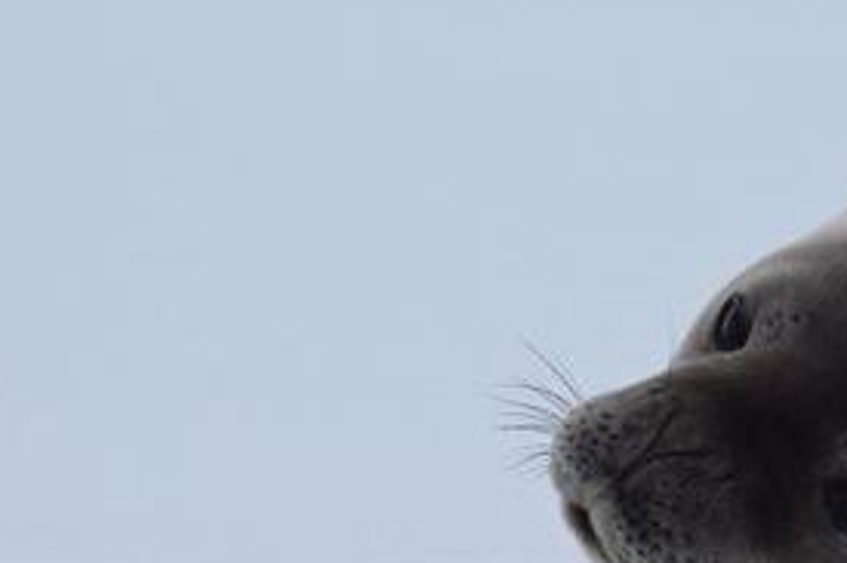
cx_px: 628
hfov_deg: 2.5
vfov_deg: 1.7
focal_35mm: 819
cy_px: 420
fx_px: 19257
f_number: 11
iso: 100
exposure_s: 1/200
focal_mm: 300
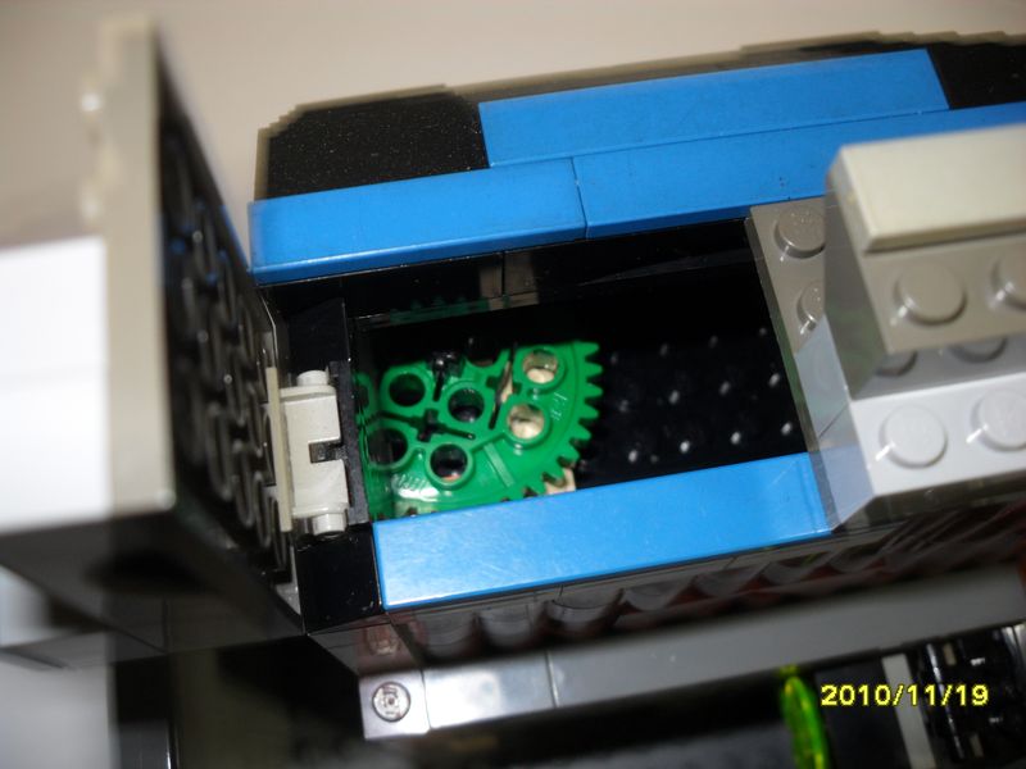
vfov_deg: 40.7
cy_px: 384
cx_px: 513
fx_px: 1037
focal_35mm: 35
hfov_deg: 52.6
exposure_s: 1
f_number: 8.9
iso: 100
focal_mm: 6.2
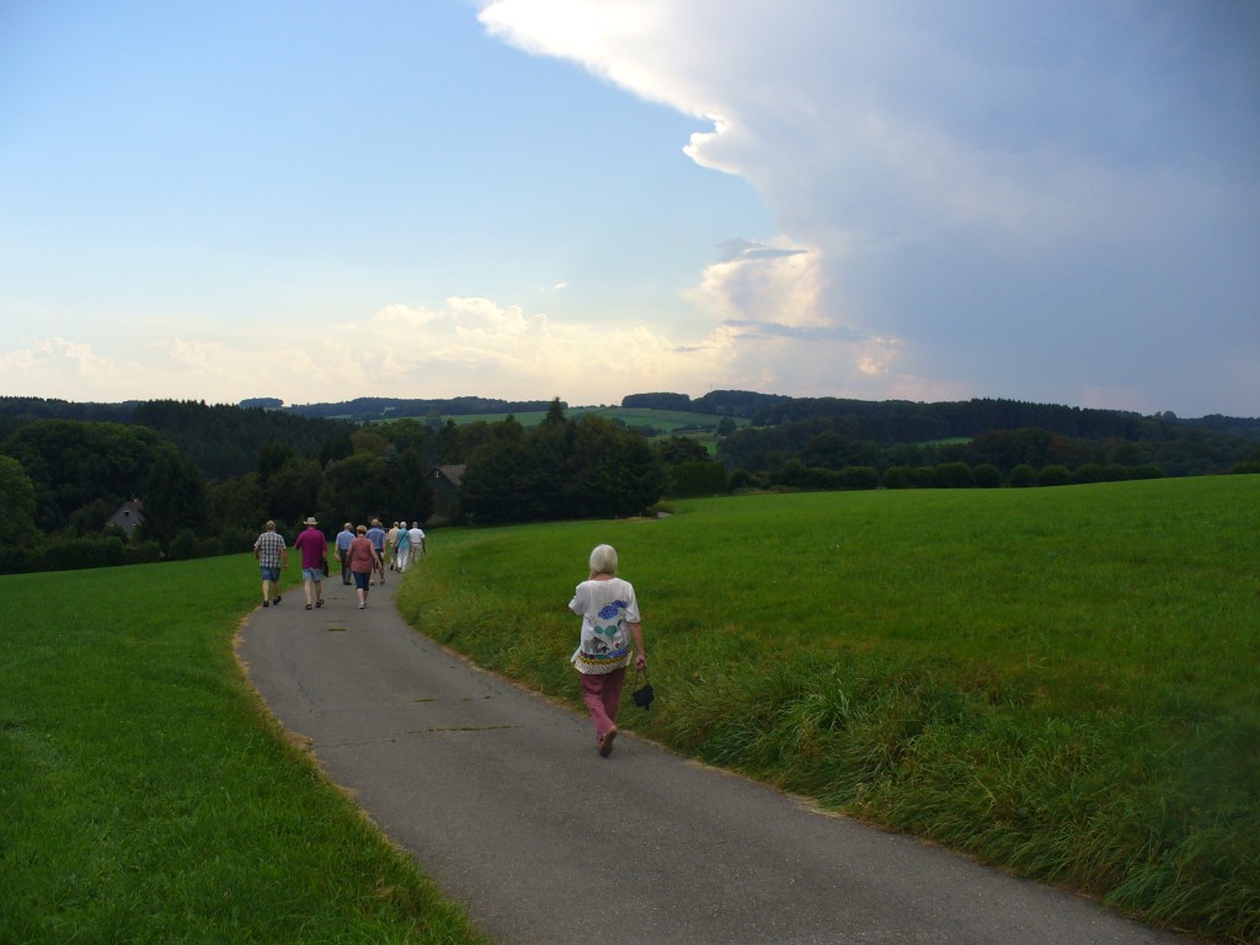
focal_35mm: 37
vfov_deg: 38.7
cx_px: 630
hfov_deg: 50.1
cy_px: 472
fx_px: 1347
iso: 80
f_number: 5.6
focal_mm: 6.1
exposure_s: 1/125
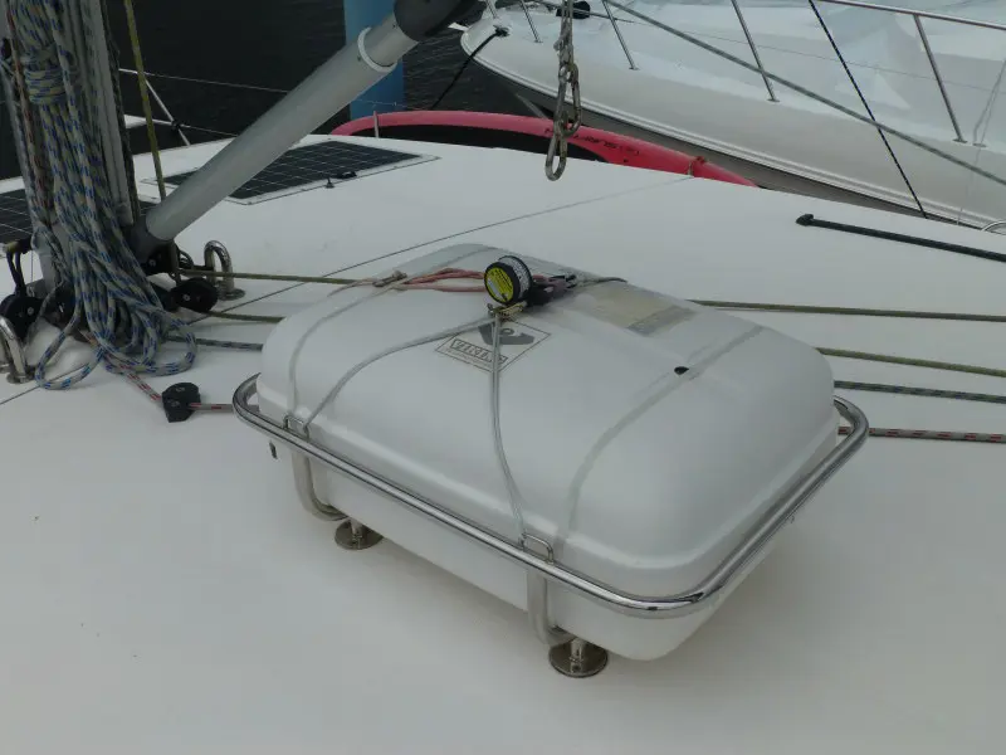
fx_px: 988
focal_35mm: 34
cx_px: 503
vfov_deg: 41.8
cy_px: 378
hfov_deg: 54.0
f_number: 3.7
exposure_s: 1/1600
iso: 100
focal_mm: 6.1
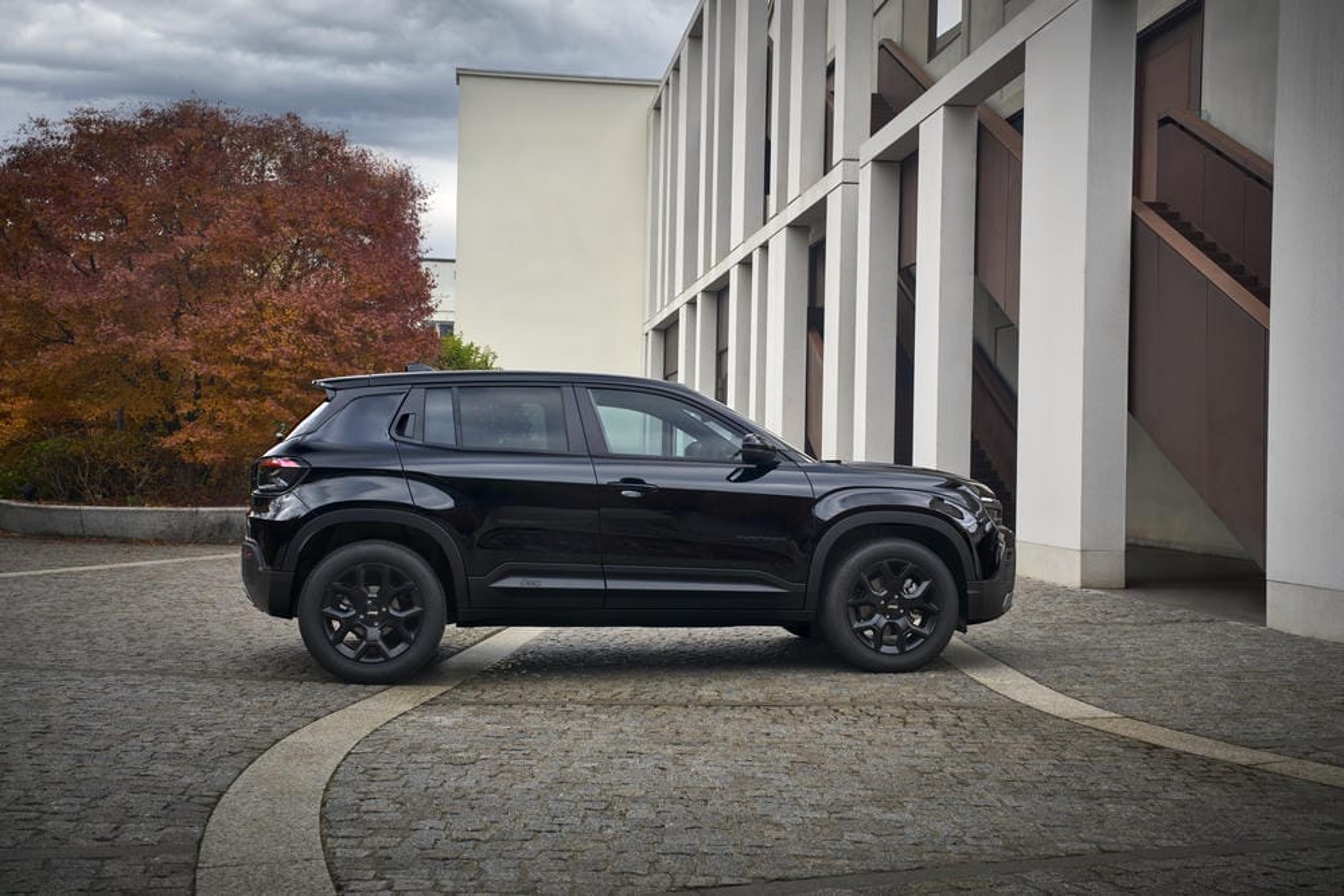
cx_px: 672
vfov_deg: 33.4
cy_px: 448
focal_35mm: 40
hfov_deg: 48.5
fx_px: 1493
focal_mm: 40
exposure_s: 1/20
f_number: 9
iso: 125
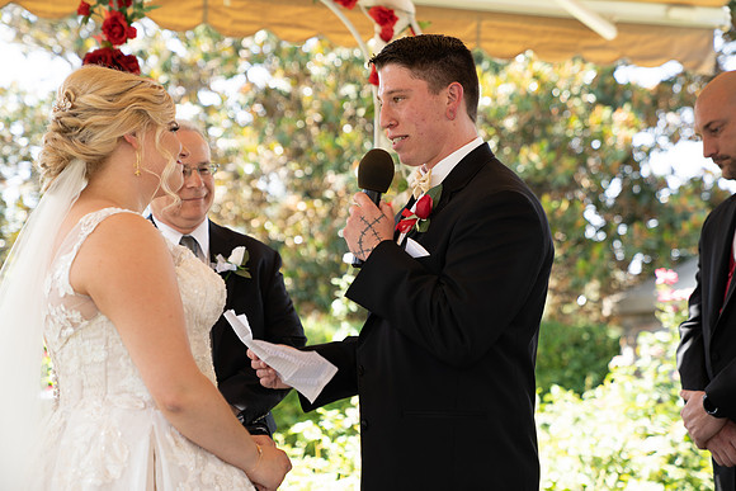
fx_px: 1431
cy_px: 246
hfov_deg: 28.8
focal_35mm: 70
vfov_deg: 19.5
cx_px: 368
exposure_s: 1/100
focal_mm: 70
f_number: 3.2
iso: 100
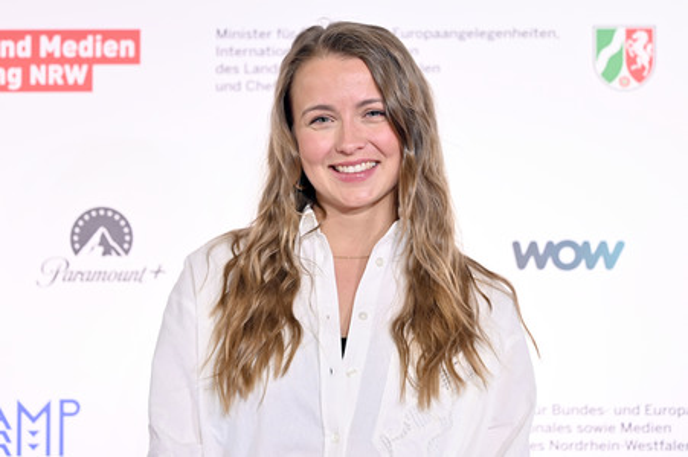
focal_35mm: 79
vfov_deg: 17.2
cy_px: 228
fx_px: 1509
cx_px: 344
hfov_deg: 25.7
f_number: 2.8
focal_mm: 79
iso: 640
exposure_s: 1/320
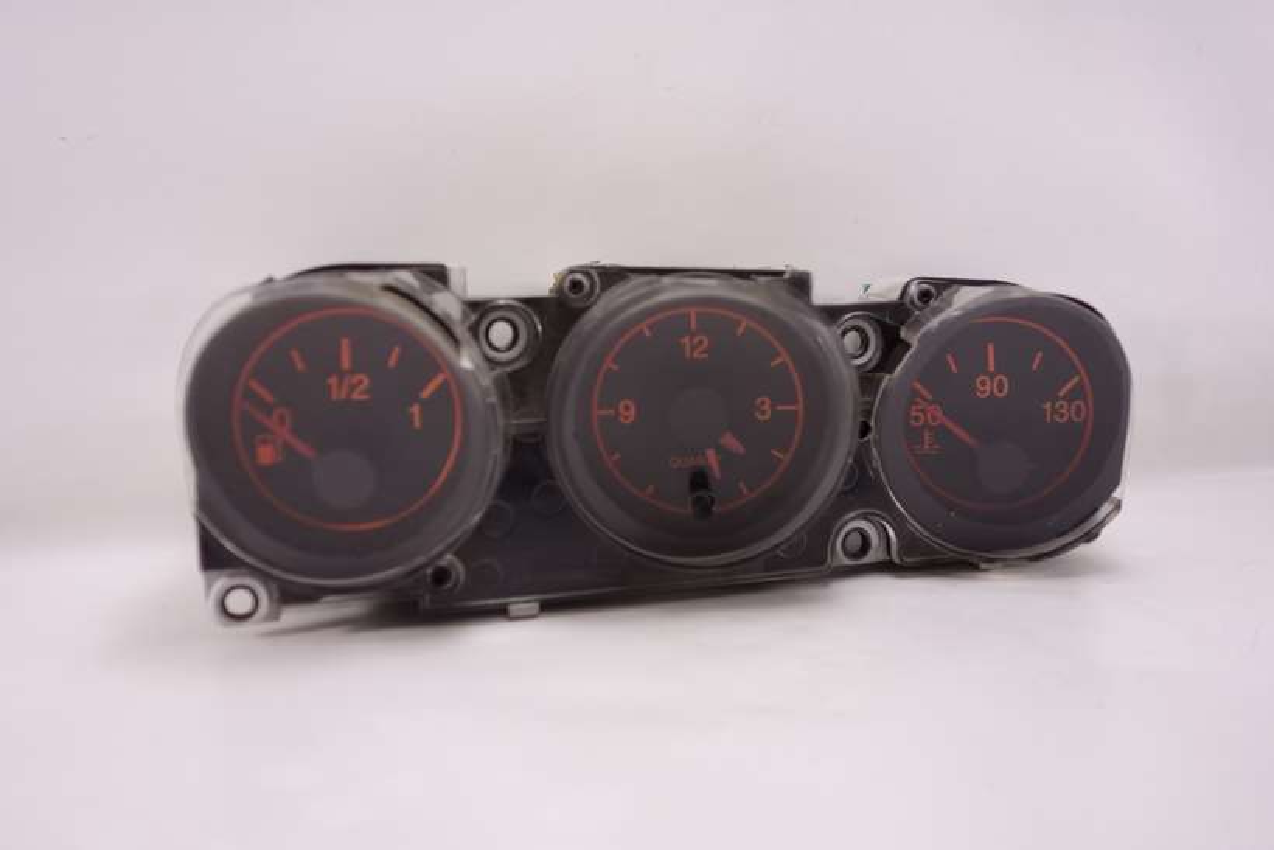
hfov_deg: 43.6
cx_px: 637
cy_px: 425
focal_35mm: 45
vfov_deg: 29.9
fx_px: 1593
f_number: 3.2
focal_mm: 16.78
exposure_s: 1/60
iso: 125
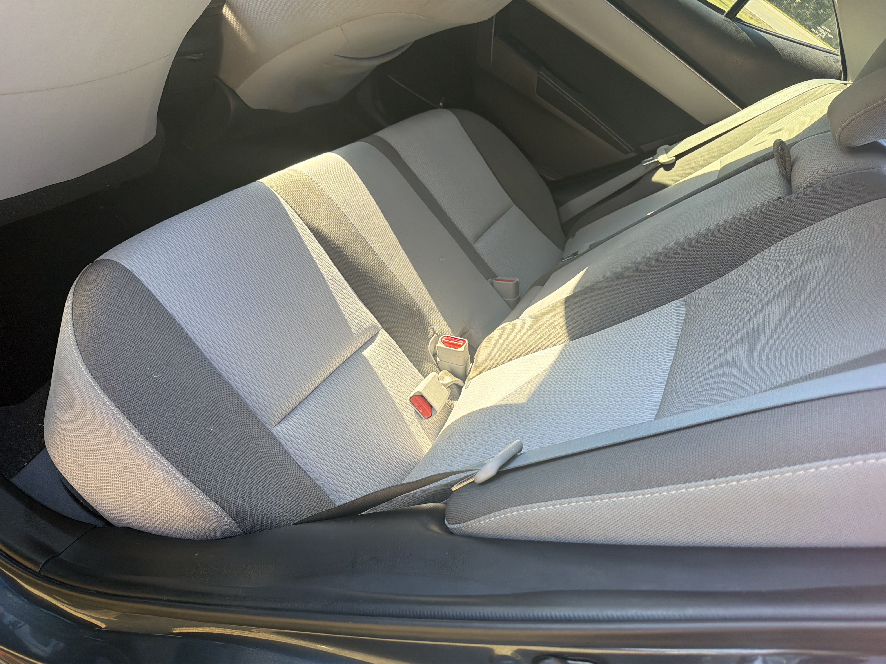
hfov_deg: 71.6
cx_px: 443
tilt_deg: -38.9
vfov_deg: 56.8
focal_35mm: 24
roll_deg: -31.7
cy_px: 332
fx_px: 614
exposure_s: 1/210
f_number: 1.78
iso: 80
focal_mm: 6.76
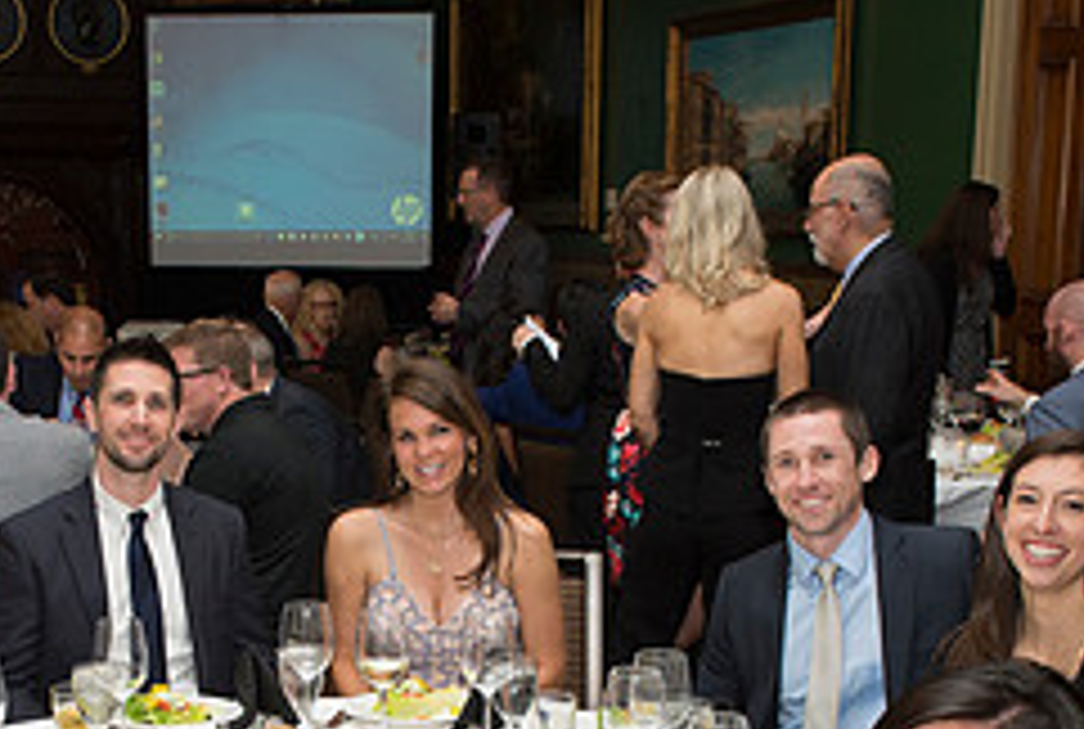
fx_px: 1902
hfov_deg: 31.6
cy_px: 722
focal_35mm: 63
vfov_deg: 21.0
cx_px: 372
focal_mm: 24
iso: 1600
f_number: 8
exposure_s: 1/100
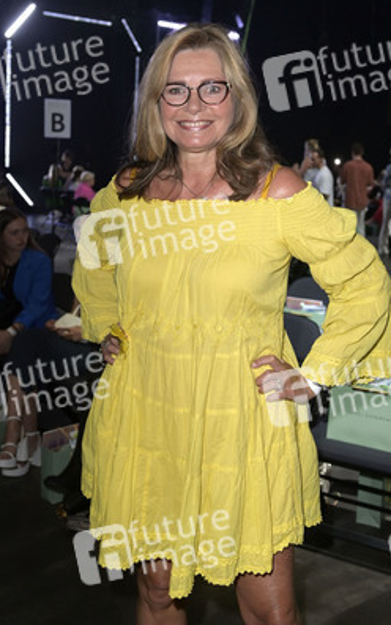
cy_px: 311
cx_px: 200
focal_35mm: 36
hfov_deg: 35.4
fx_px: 613
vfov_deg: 54.0
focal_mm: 35
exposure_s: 1/50
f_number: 4
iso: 2000
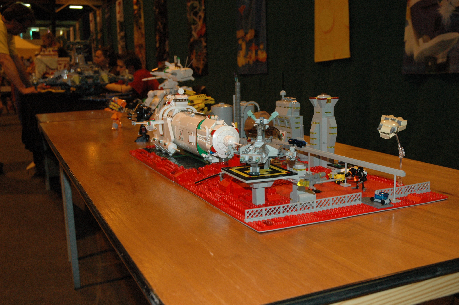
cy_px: 152
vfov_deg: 33.0
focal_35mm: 40
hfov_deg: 48.0
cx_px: 230
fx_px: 516
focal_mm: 27
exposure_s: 1/60
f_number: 4.5
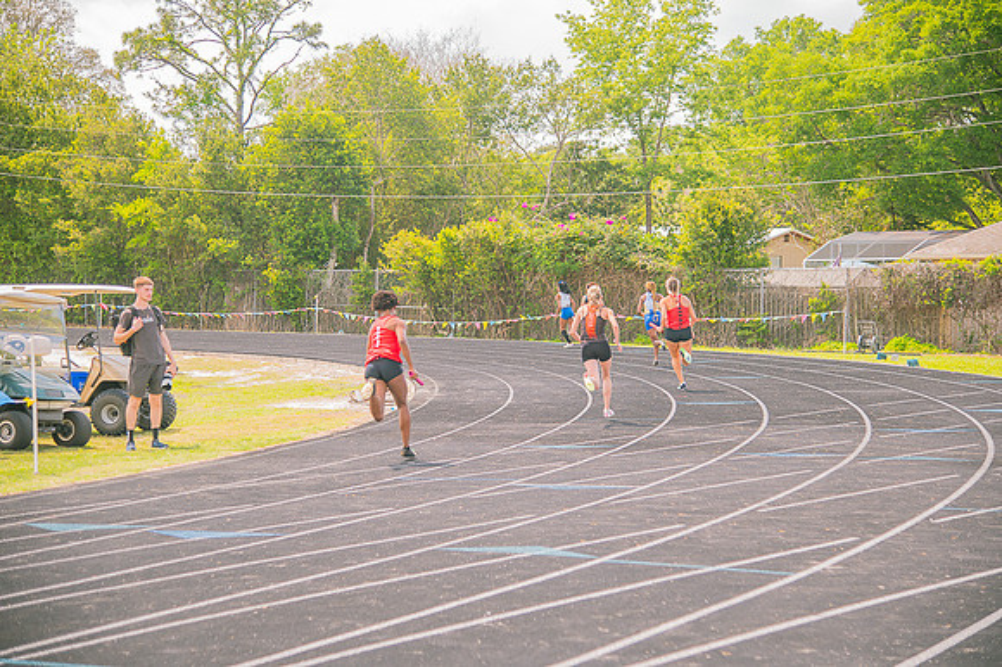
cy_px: 334
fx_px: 1836
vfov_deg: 20.6
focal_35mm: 66
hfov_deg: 30.5
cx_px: 501
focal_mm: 66
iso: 200
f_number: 4
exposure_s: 1/200
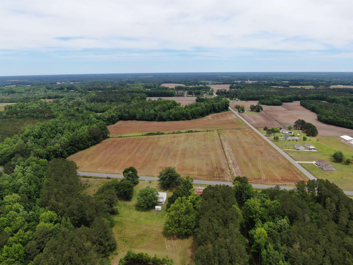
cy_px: 132
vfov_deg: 56.8
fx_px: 245
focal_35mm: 24
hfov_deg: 71.6
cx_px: 176
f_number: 2.8
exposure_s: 1/1250
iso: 100
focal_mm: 4.39
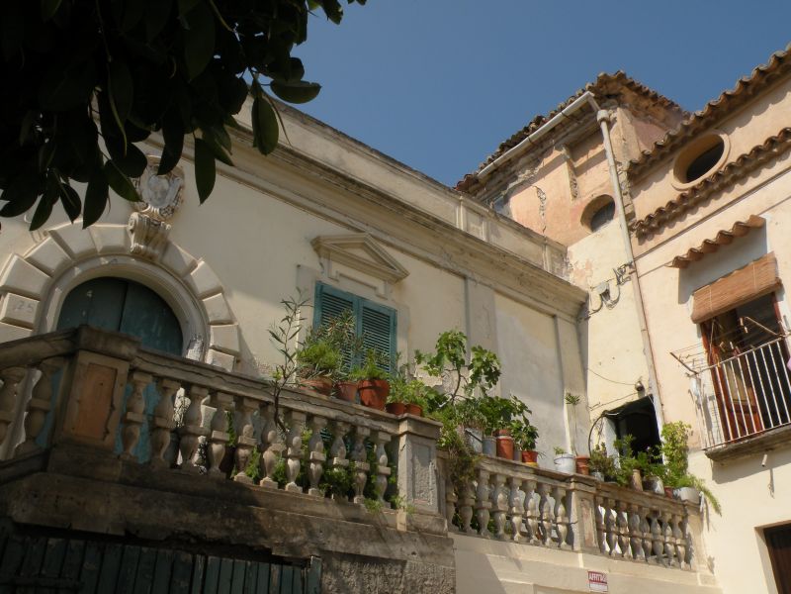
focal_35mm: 33
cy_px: 297
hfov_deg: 55.4
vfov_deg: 42.9
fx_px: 754
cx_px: 396
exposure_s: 1/259
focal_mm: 5.8
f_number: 8
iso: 64
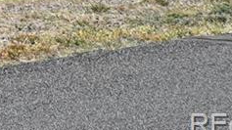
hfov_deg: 5.9
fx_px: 2090
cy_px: -376
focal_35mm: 340
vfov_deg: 3.4
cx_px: -435
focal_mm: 32
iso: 100
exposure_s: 1/320
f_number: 9
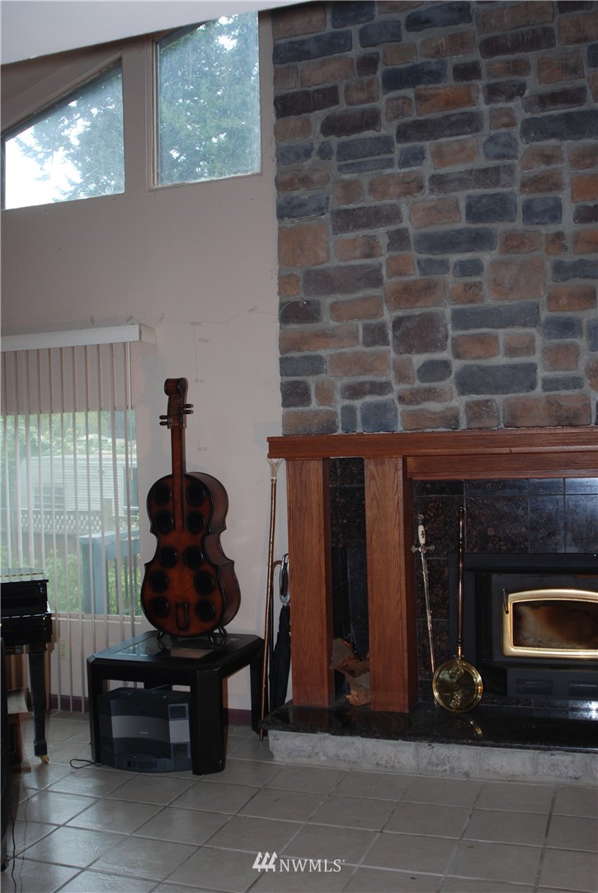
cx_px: 299
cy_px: 446
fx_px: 894
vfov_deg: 53.1
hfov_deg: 37.0
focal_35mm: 36
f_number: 4
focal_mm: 24
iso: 200
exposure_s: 1/60
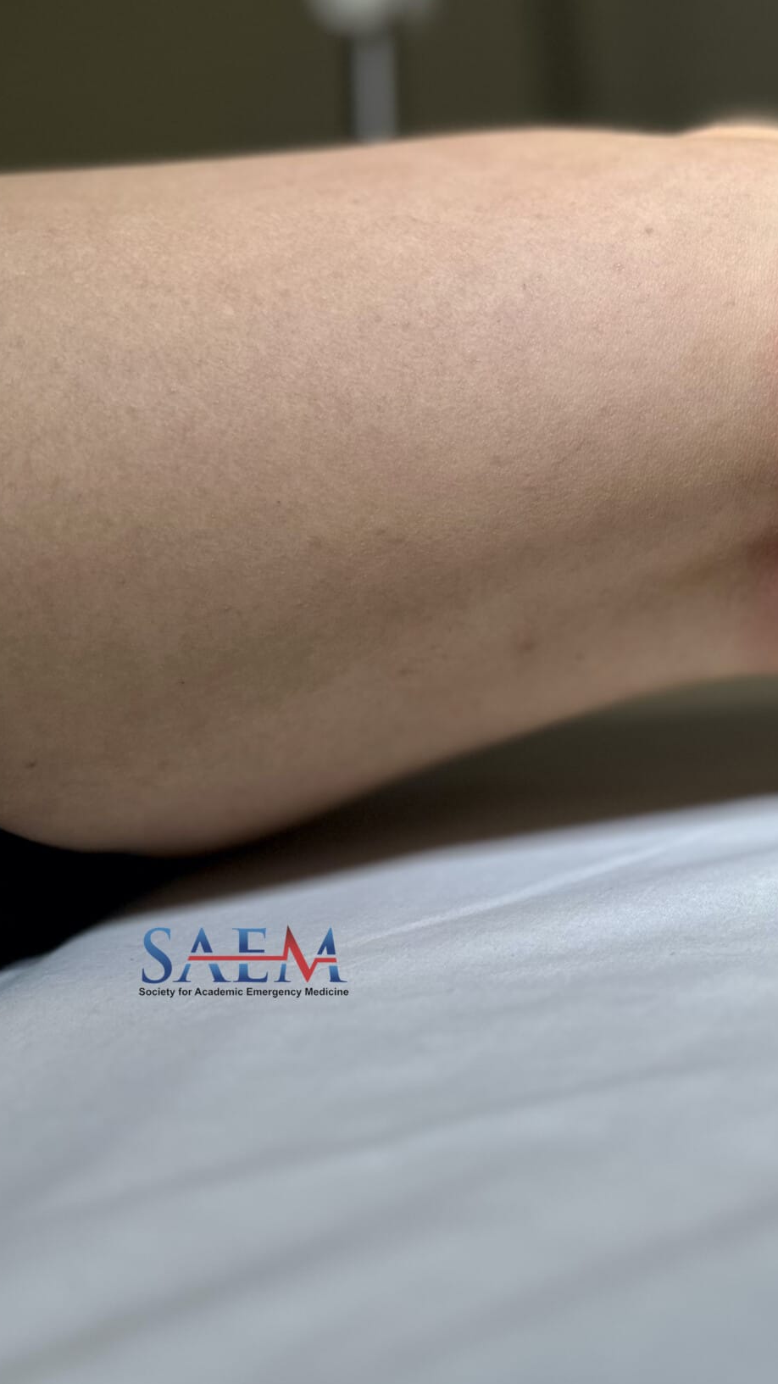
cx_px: 870
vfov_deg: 49.2
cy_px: 582
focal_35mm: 41
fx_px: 1504
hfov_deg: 26.5
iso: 80
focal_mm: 6.86
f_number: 1.78
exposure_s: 1/458
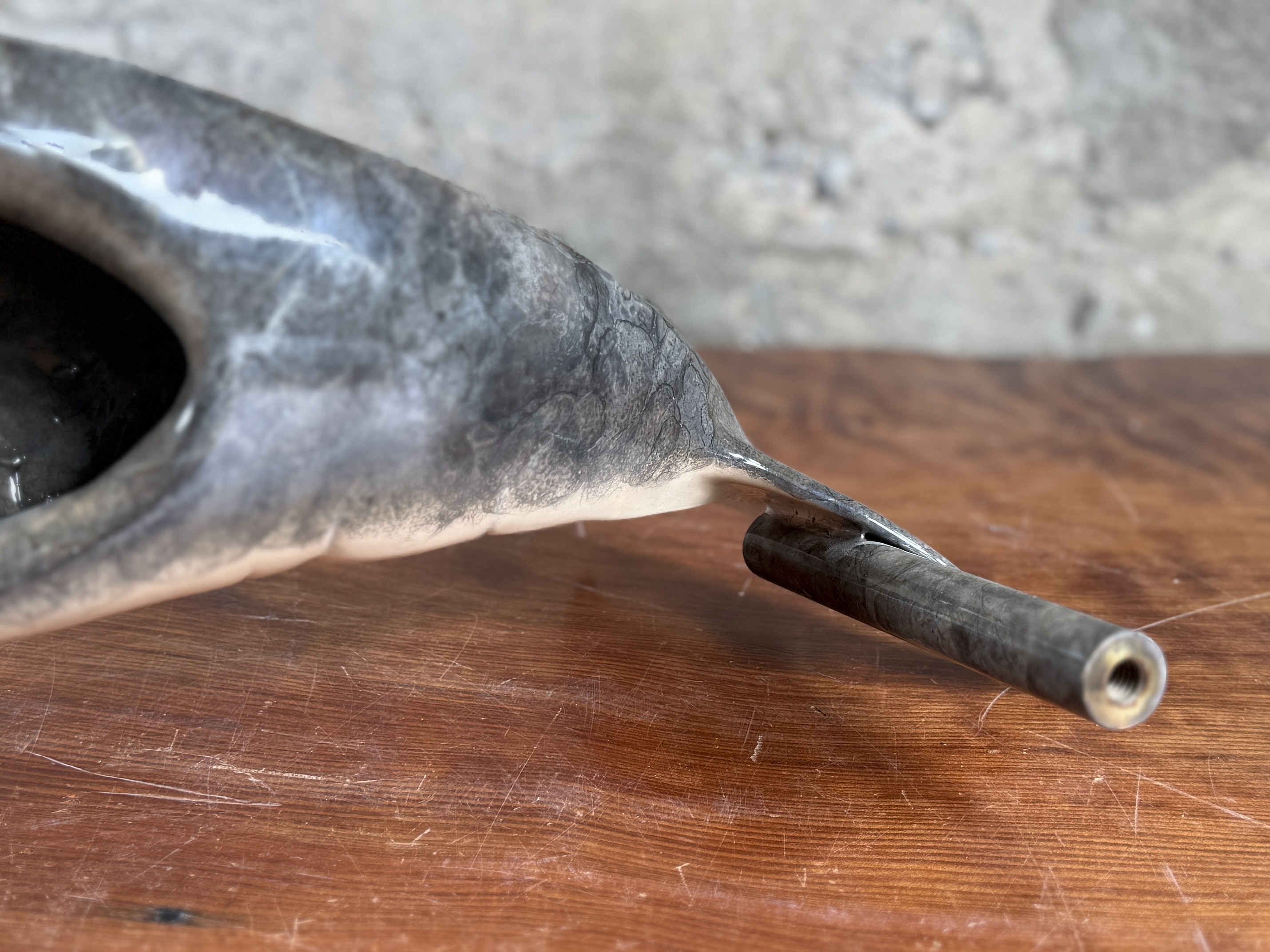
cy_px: 476
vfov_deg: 56.8
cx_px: 635
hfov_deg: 71.6
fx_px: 881
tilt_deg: -20.5
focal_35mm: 24
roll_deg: -0.5
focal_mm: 6.76
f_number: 1.78
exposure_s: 1/121
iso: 80
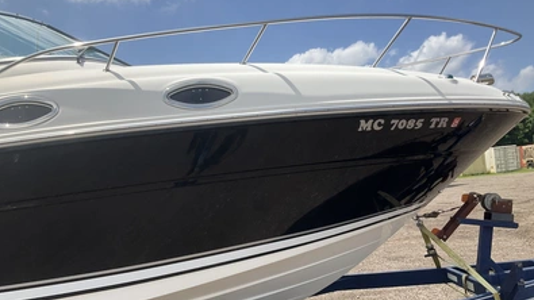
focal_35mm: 32
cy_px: 168
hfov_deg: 61.0
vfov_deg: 36.6
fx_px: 453
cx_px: 269
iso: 25
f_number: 1.8
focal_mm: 3
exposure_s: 1/1912
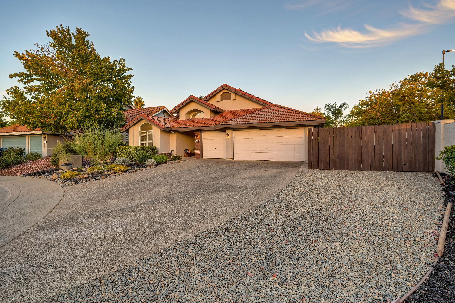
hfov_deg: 96.8
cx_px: 228
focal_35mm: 16
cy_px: 152
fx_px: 202
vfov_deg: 73.7
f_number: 6.3
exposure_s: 1/160
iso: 500
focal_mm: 16
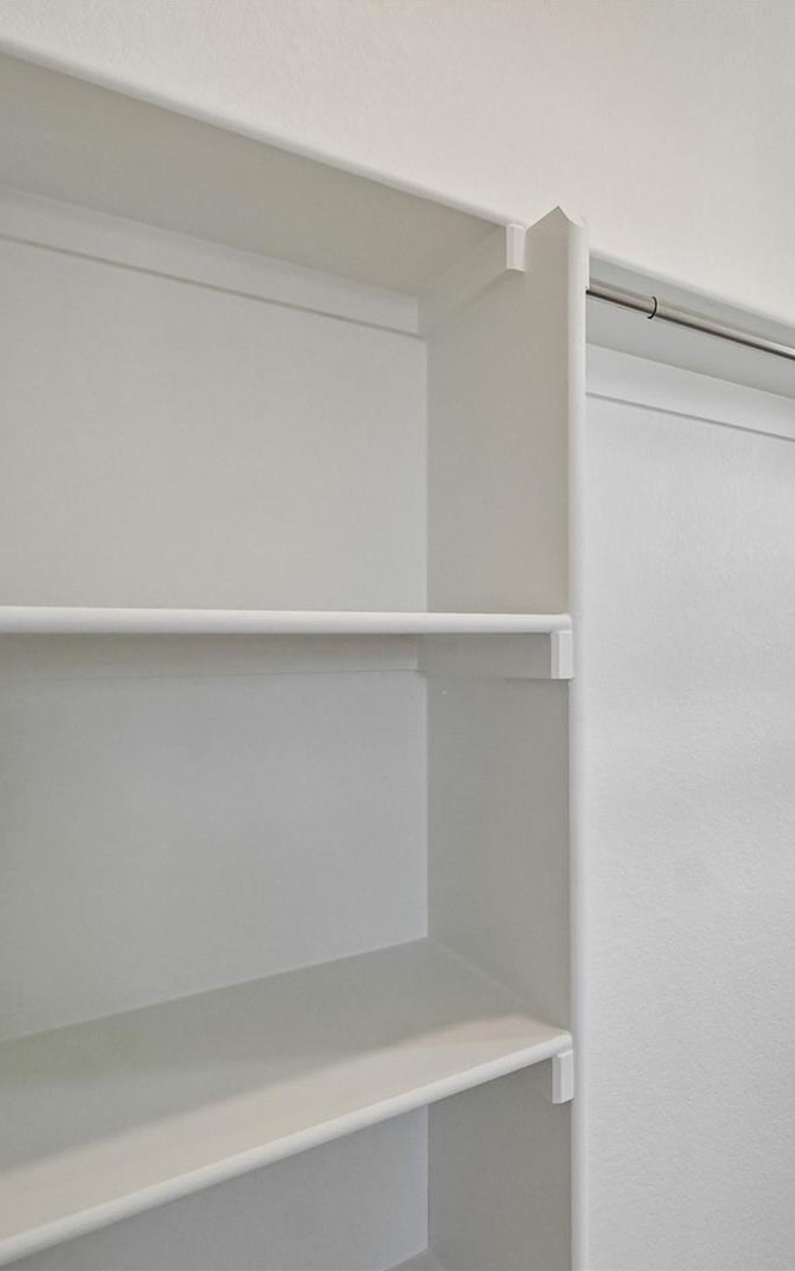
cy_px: 635
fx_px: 797
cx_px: 895
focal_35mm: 23
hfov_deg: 41.2
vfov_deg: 77.1
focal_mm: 10
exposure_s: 1/60
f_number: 8
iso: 800
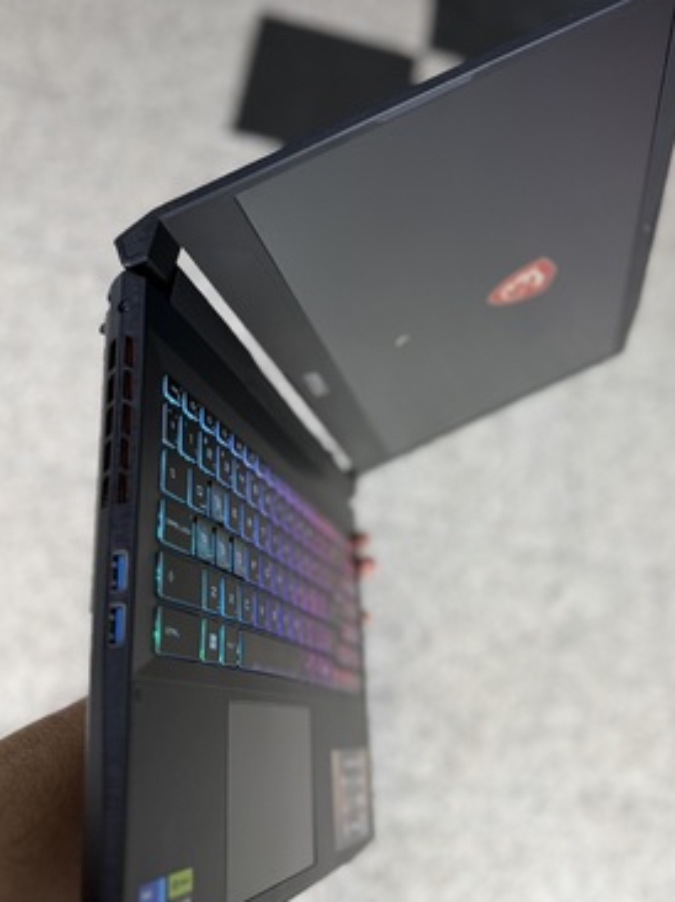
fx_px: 781
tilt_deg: -62.3
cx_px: 400
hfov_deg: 46.5
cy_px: 425
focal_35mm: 30
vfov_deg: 60.0
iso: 160
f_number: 1.78
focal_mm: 6.76
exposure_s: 1/60
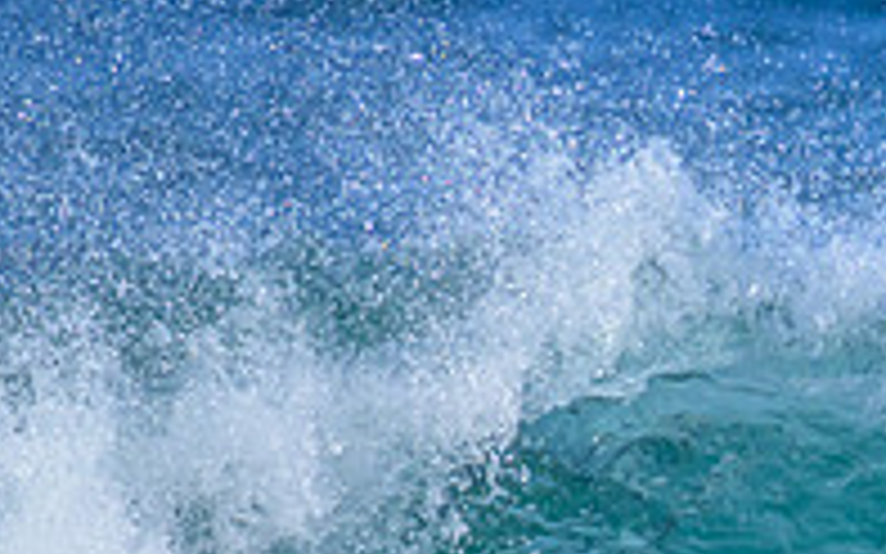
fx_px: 79588
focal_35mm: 3297
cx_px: 1174
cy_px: 778
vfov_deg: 0.4
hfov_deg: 0.6
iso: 1600
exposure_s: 1/2000
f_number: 11
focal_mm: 800
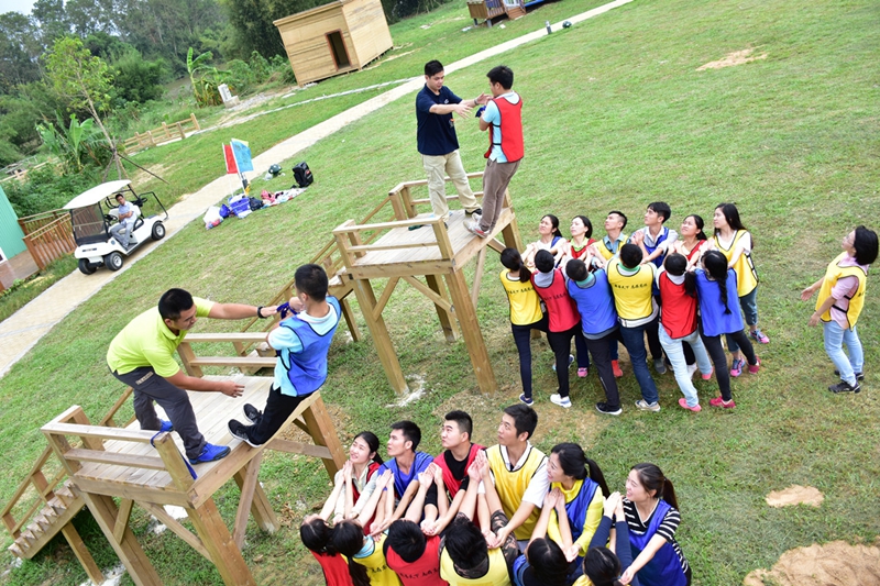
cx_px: 440
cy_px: 293
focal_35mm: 30
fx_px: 733
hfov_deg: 61.9
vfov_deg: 43.6
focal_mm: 20
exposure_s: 1/640
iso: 250
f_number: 3.5
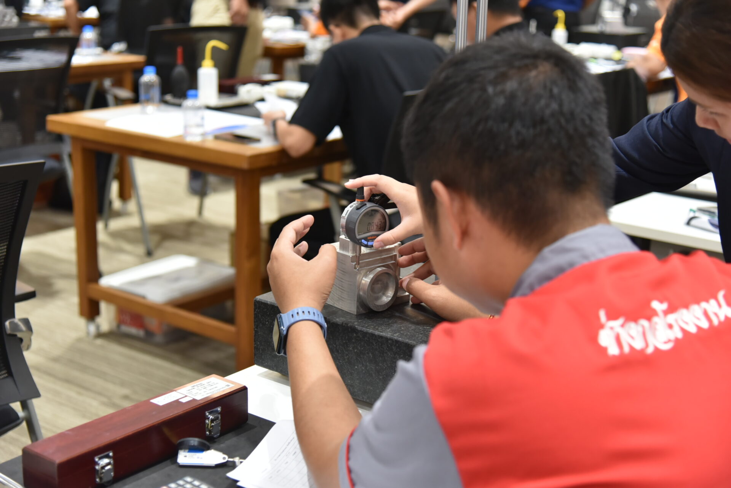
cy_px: 244
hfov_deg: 36.2
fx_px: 1117
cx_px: 366
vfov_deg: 24.6
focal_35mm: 55
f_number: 4
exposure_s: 1/40
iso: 2000
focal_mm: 55
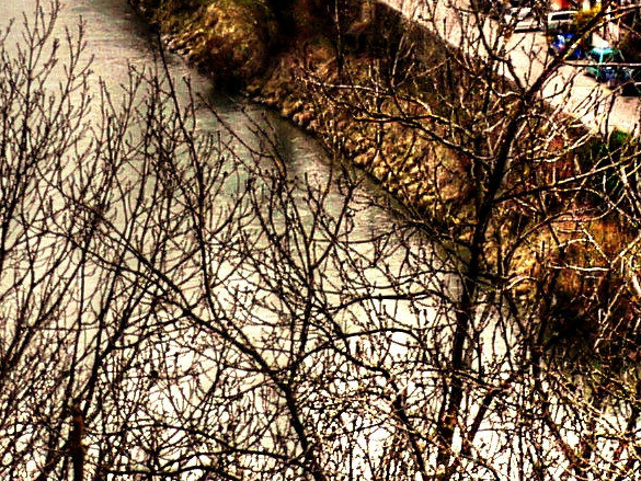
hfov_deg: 5.4
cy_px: -556
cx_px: 1207
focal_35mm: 359
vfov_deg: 4.1
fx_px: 6649
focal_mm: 13.7
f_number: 4
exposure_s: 1/320
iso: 80
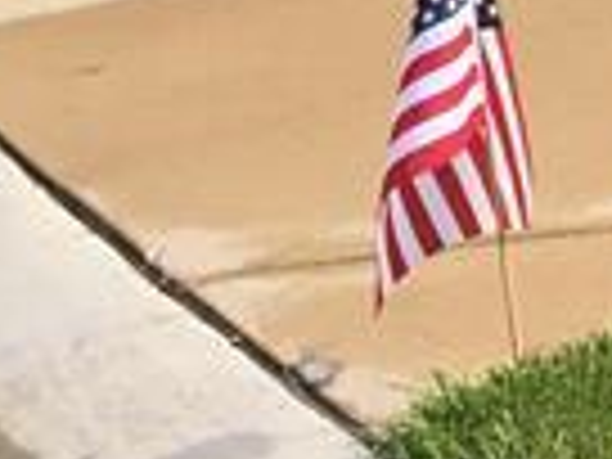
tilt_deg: -4.8
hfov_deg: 8.3
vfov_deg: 6.4
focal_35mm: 218
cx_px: 1467
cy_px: -742
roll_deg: +0.4
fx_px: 3854
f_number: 2.2
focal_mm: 4.15
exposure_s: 1/860
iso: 32
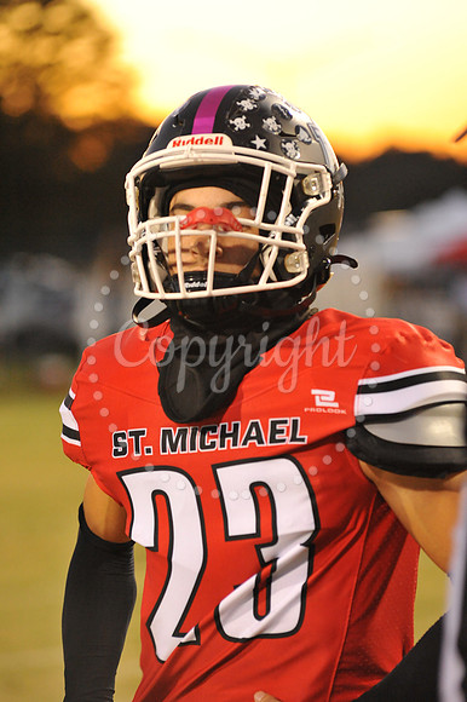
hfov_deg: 6.9
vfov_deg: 10.3
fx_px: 3896
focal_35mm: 200
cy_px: 351
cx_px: 234
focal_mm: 200
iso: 4000
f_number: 5.6
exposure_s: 1/125
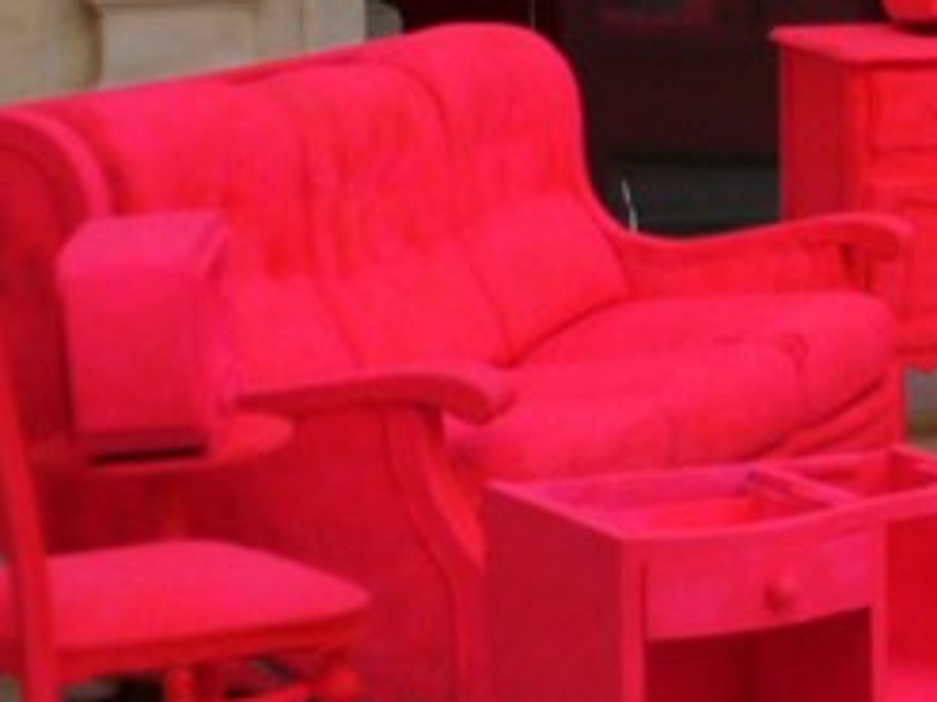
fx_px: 3896
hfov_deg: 12.8
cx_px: 1502
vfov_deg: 10.3
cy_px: 334
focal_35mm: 144
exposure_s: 1/320
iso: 80
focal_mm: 6.1
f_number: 2.8
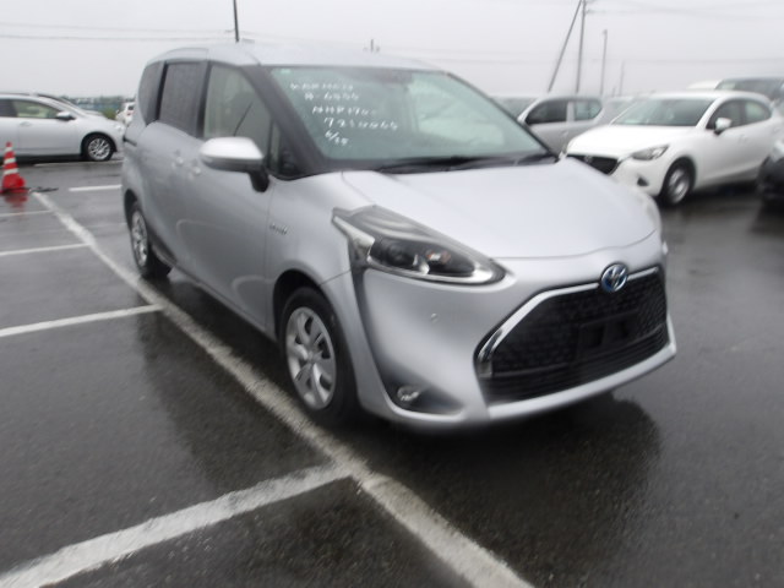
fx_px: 612
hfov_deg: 65.3
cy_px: 294
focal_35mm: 27
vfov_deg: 51.4
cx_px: 392
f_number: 10.4
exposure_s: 1/60
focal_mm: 4.9
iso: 178
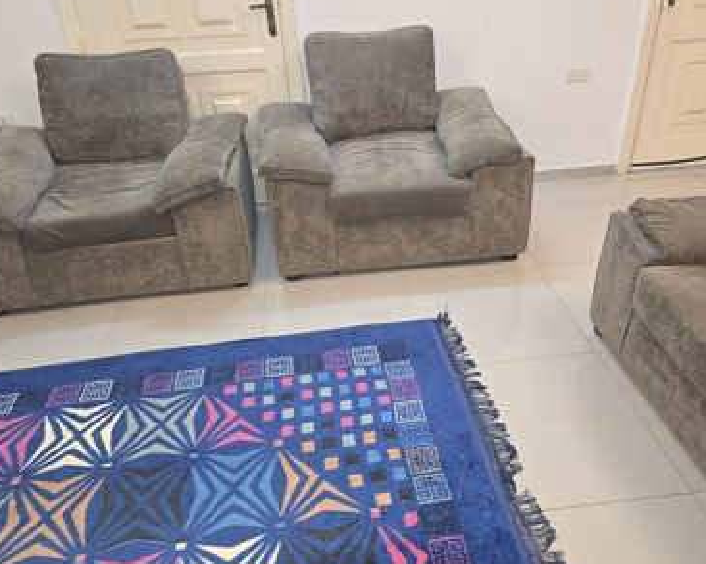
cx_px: 380
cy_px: 269
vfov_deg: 51.5
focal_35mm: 28
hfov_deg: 62.2
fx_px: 585
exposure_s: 1/12
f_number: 1.7
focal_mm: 6.3
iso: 160
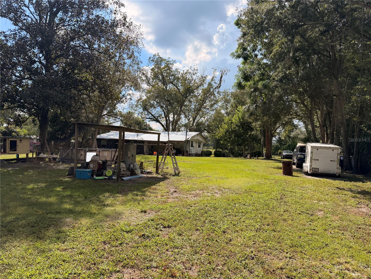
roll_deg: -2.5
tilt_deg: +0.8
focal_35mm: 24
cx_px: 186
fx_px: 257
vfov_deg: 56.8
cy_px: 140
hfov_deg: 71.6
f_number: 1.78
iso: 100
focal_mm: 6.76
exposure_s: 1/4975
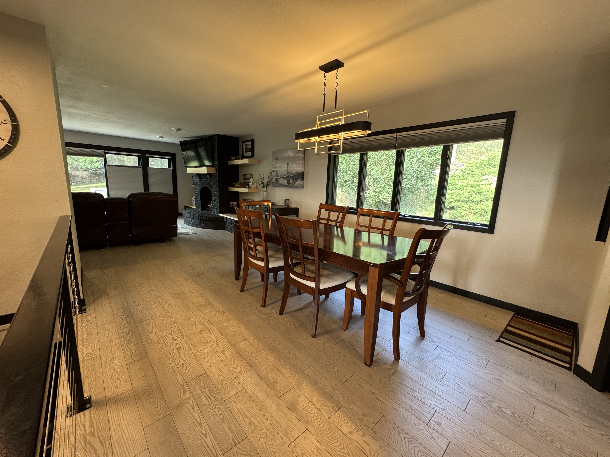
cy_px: 228
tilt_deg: -10.1
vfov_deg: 85.7
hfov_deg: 102.1
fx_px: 247
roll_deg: -2.5
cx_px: 305
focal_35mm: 14
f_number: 2.2
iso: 200
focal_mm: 2.22
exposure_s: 1/60
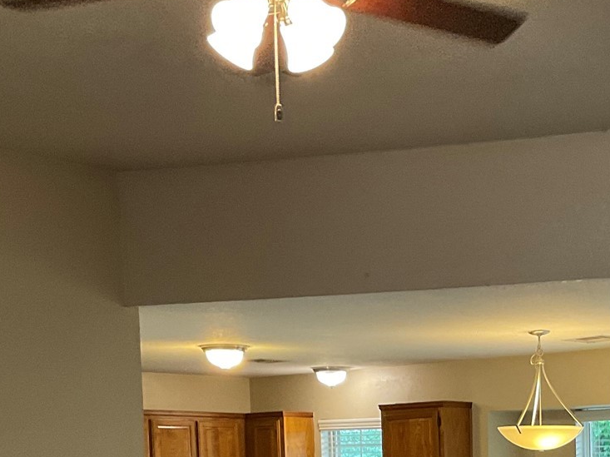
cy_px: 575
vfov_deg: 18.2
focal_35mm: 76
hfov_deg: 25.0
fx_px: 1339
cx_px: 538
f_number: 1.8
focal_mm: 3
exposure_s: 1/60
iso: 80
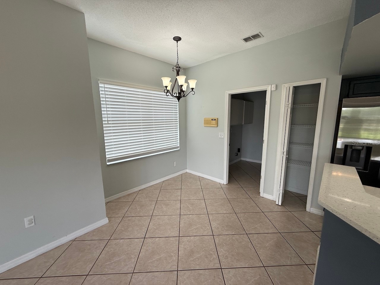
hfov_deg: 102.1
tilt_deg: -8.1
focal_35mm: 14
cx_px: 190
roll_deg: +1.2
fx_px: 154
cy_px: 142
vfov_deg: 85.7
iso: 64
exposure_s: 1/120
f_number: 2.2
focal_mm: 2.22
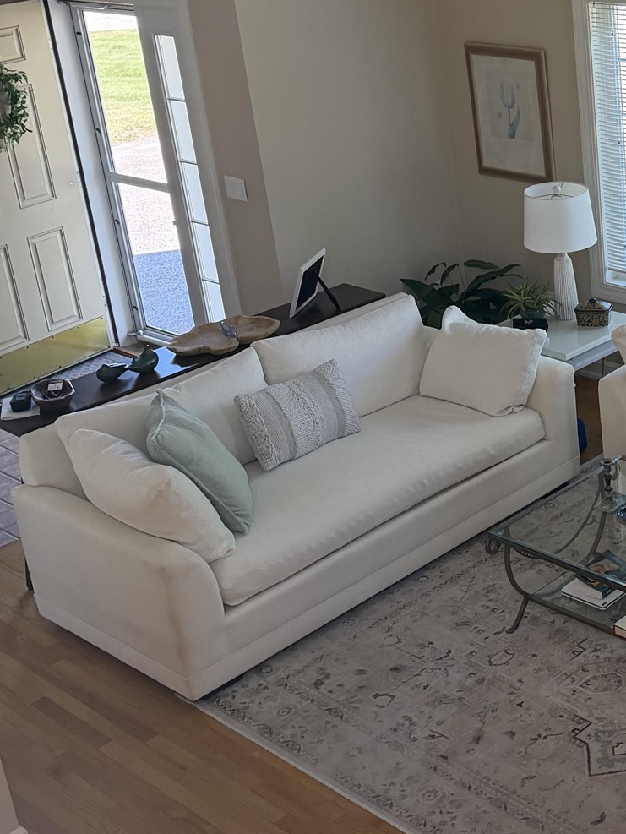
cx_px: 662
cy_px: 362
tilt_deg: -23.3
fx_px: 1349
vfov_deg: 34.3
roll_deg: +1.5
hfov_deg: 24.6
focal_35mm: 56
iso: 200
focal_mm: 6.76
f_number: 1.78
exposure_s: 1/174
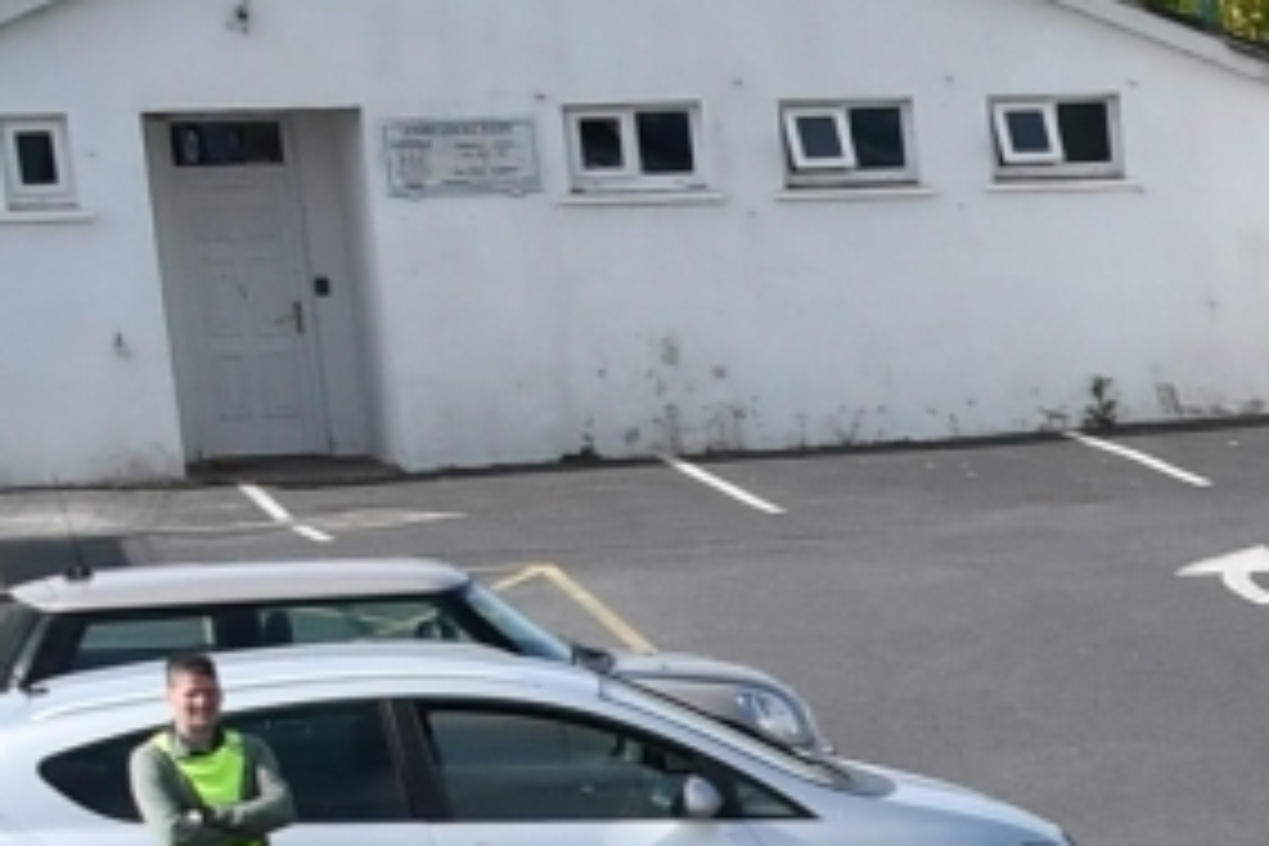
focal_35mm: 153
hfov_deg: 10.3
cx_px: 3636
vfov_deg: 7.9
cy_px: 2444
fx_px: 5393
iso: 400
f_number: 5.6
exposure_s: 1/2500
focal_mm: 16
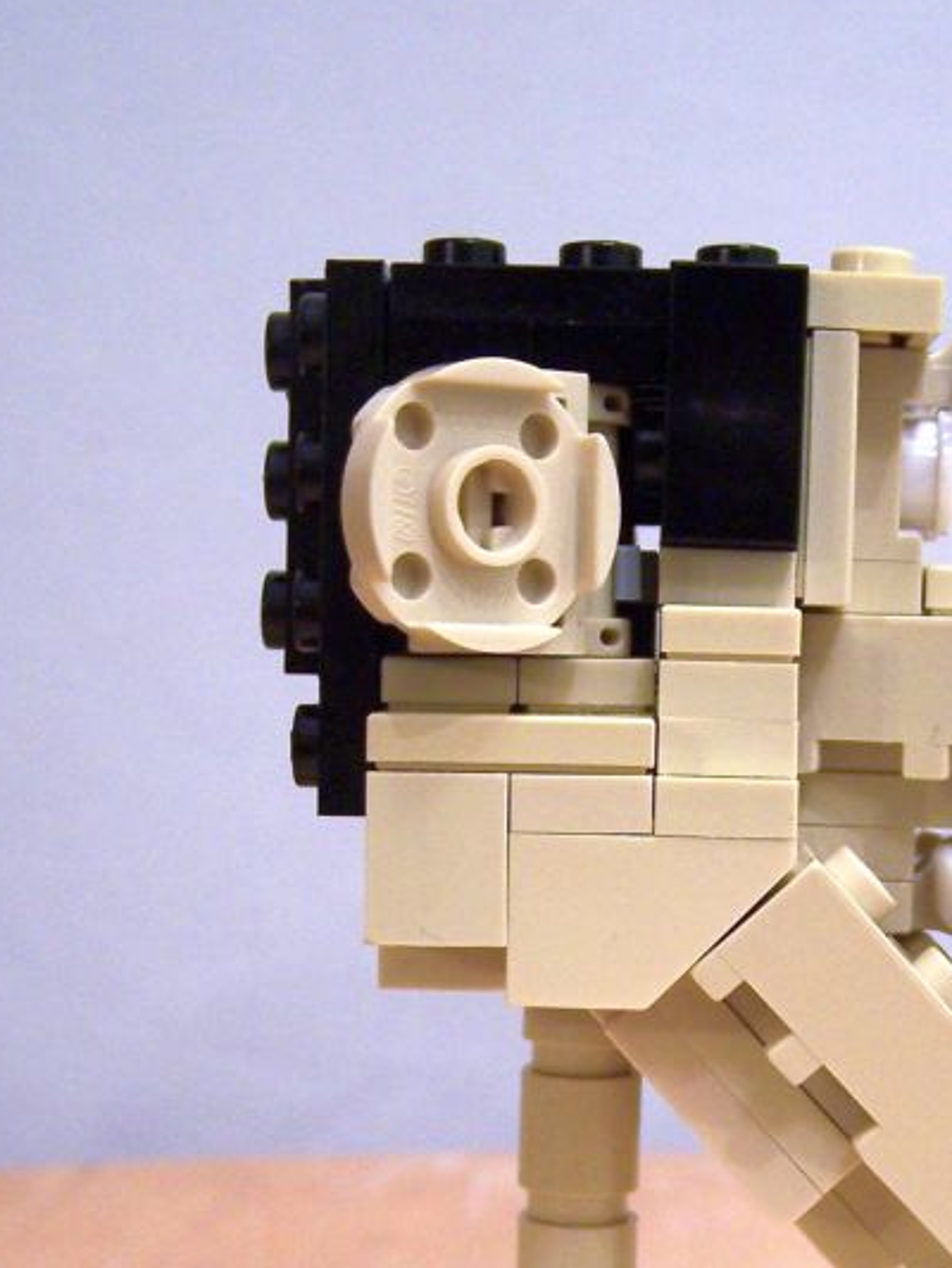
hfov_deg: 20.0
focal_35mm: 73
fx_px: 2676
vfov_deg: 26.2
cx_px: 693
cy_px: 1002
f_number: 2.8
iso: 80
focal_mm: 6.3
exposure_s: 1/4
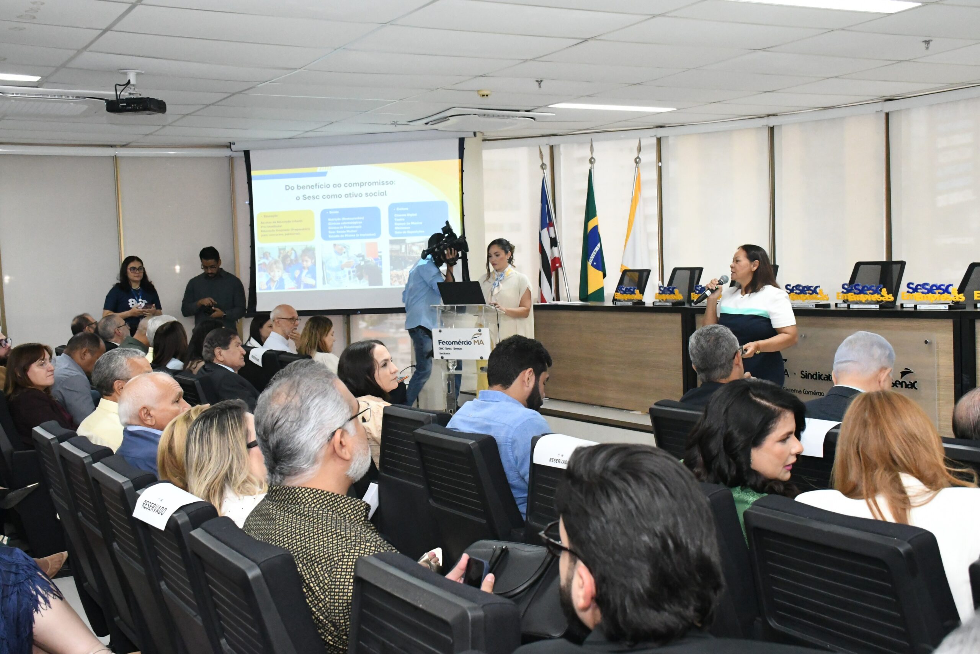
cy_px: 327
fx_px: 1089
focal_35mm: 40
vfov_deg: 33.4
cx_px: 490
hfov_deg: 48.5
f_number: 7.1
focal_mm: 27
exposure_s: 1/250
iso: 8000
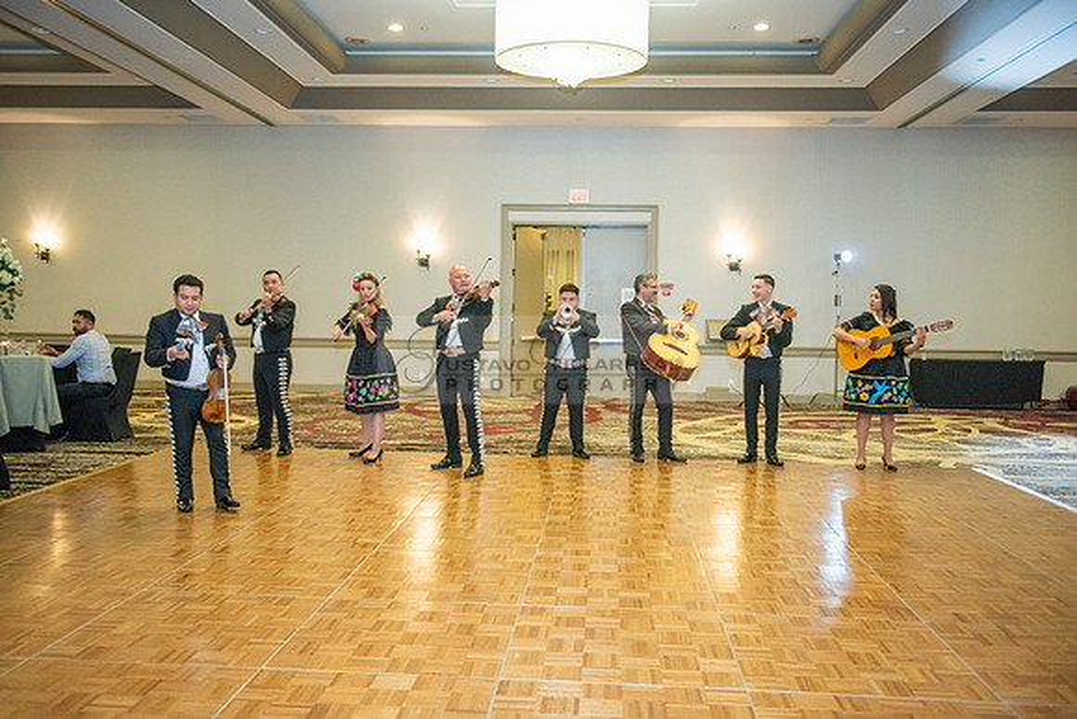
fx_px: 958
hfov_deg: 58.7
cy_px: 360
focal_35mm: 32
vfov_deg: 41.1
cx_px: 538
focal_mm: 32
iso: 1600
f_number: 2.8
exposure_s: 1/160
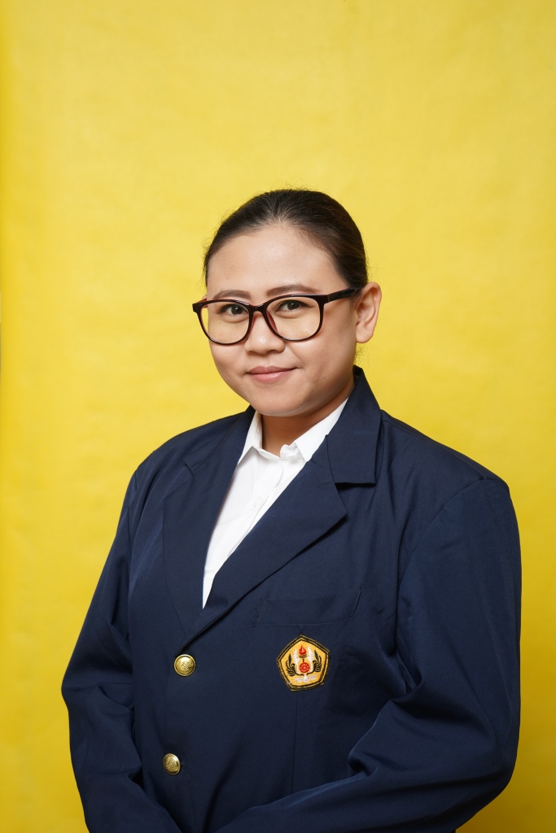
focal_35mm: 70
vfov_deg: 28.8
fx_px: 1621
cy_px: 416
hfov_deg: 19.5
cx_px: 278
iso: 500
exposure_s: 1/200
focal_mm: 70
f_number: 6.3
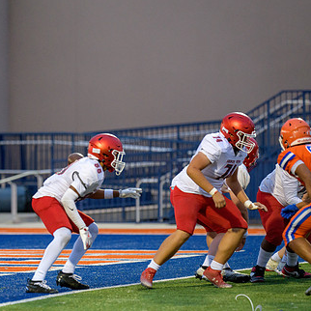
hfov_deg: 5.2
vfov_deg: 5.2
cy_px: 178
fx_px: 3425
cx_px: 59
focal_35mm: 337
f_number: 2.8
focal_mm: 220
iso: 720
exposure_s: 1/800
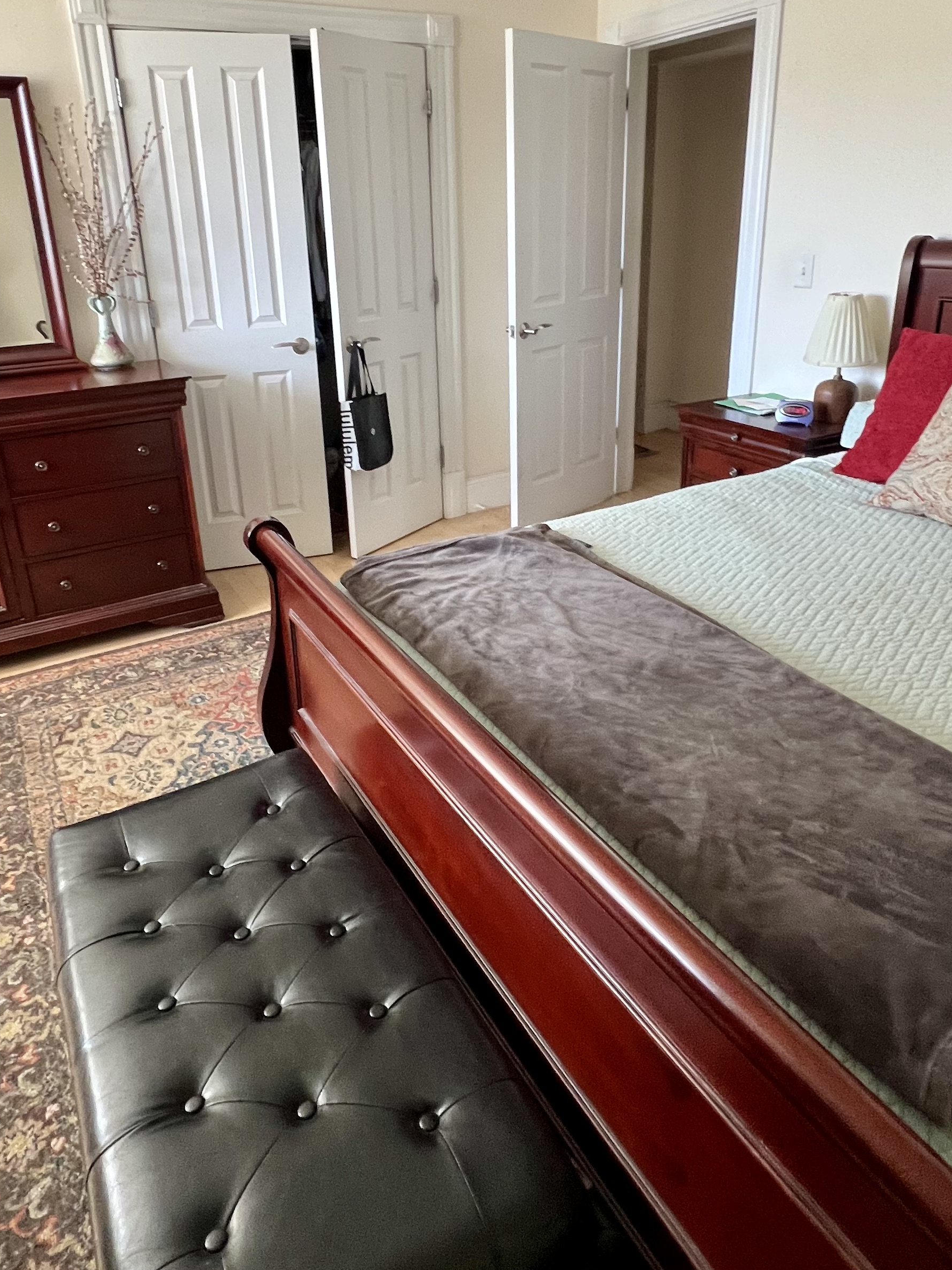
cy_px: 515
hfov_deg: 61.0
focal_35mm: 22
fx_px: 807
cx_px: 449
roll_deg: -0.6
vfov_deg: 75.6
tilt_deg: -19.9
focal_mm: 1.57
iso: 250
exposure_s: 1/60
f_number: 1.8
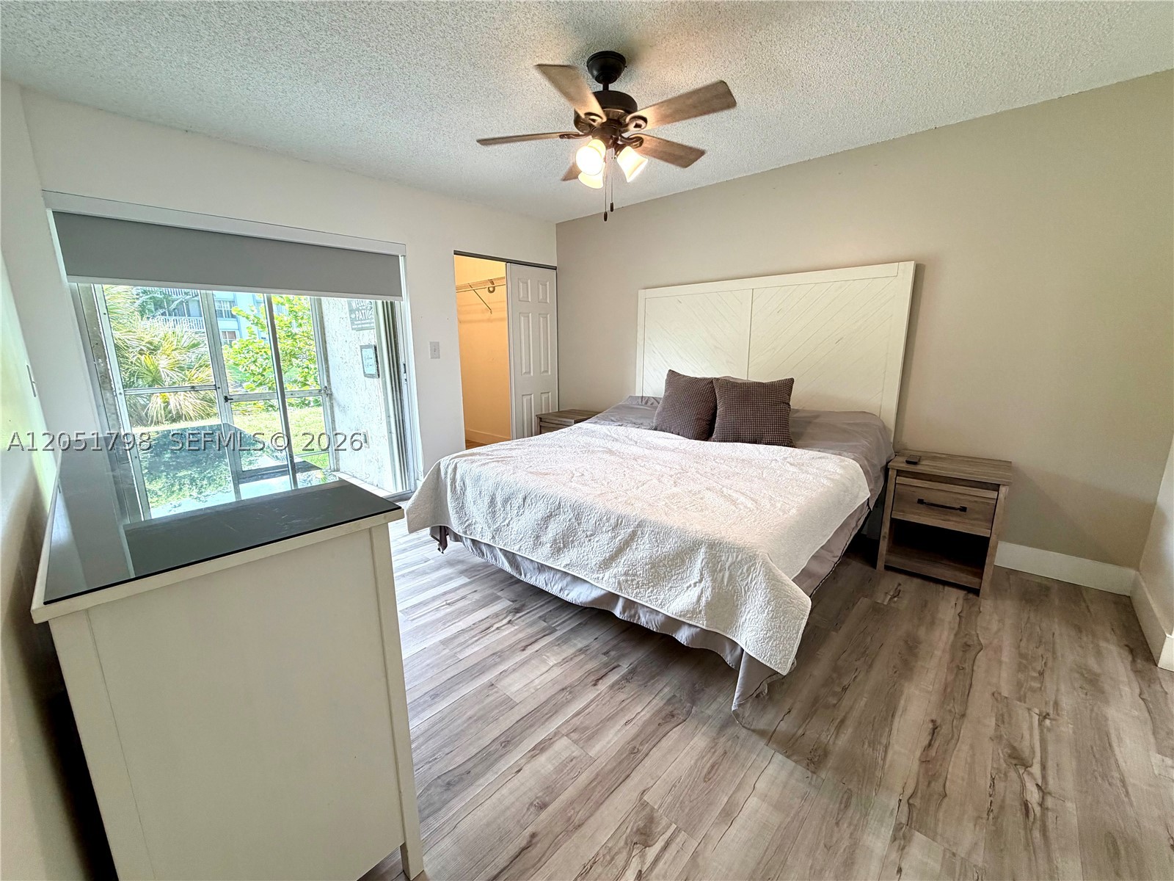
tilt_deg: -12.2
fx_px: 475
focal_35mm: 14
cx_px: 587
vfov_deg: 85.7
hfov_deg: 102.1
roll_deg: +1.3
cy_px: 440
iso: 160
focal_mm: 2.22
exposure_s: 1/120
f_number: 2.2
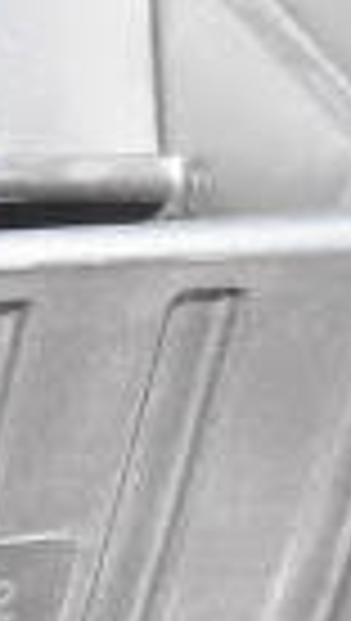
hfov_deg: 7.1
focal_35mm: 153
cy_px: -70
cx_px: -706
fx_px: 2522
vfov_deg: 13.7
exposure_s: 1/250
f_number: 8
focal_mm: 22
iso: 1600
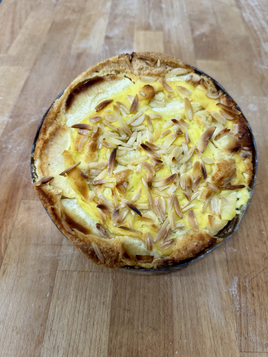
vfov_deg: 69.4
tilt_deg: -54.6
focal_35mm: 25
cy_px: 180
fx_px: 258
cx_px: 139
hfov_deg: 54.9
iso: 200
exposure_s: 1/50
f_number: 1.78
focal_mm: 6.76
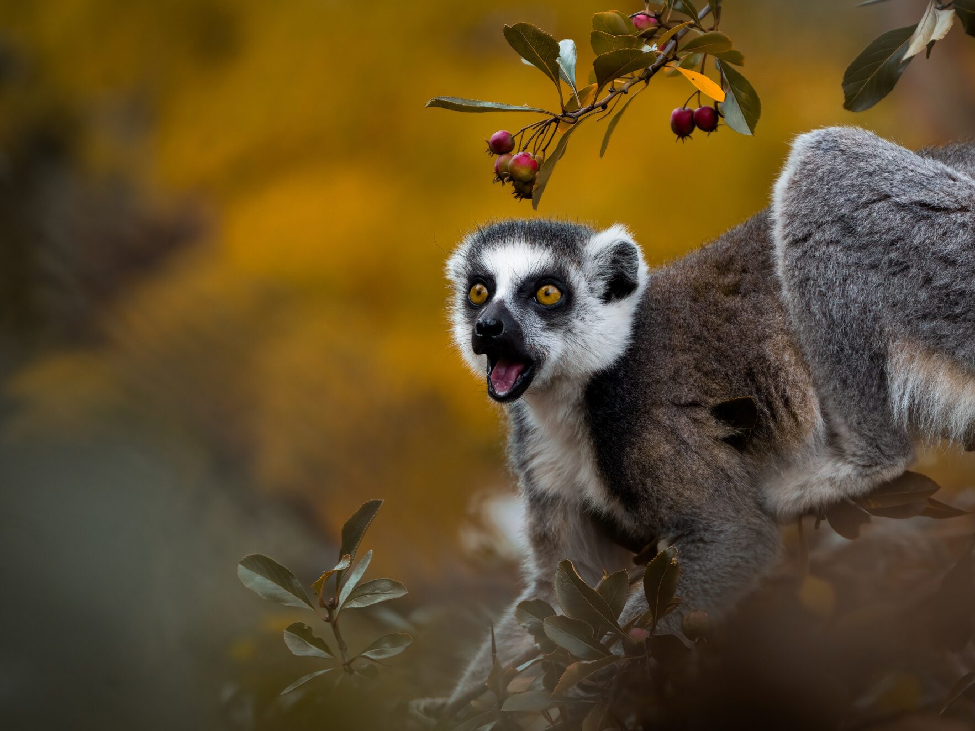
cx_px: 645
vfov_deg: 5.3
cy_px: 416
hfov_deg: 7.1
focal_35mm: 279
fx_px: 7857
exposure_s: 1/640
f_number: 5.6
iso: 500
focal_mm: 200
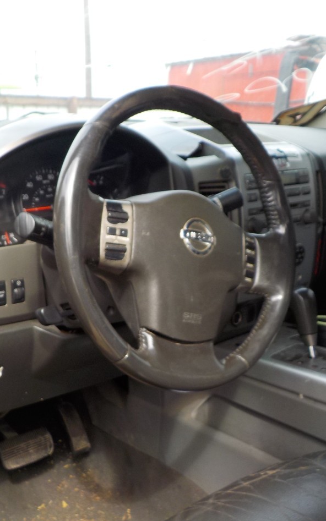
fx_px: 611
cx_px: 96
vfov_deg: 46.2
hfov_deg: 29.6
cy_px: 262
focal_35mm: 43
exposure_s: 1/125
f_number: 3.3
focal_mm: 4.1
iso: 125
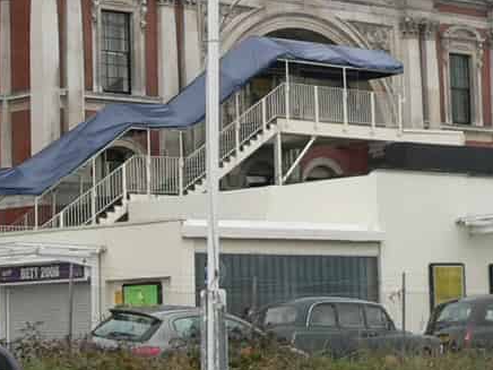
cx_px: 96
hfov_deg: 14.8
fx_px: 1880
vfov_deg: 11.2
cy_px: 95
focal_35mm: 132
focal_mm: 6
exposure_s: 1/80
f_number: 2.8
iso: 80
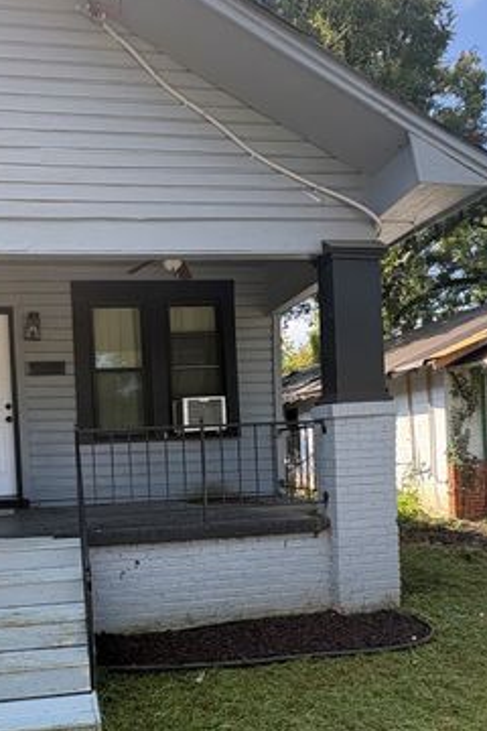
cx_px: 126
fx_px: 548
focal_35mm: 27
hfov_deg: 46.3
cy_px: 468
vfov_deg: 66.1
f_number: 2.2
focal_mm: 2.22
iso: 40
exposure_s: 1/335
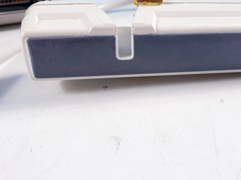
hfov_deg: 53.3
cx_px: 153
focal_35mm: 34
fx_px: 237
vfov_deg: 41.7
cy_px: 76
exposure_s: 1/50
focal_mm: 4.3
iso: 64
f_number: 2.4
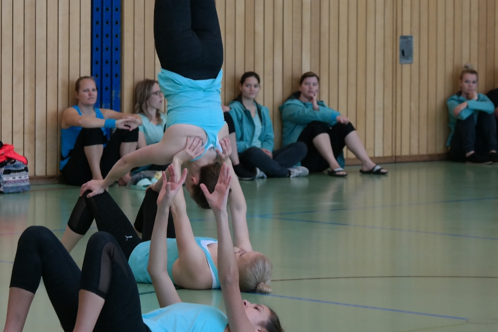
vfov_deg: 7.2
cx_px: 171
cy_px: 94
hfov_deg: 10.8
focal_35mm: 191
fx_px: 2642
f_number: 4.5
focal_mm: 70
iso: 800
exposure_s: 1/100
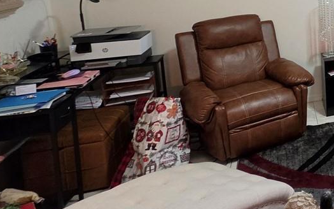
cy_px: -6
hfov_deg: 31.2
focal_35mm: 42
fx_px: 382
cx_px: 471
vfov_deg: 28.4
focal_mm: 2.2
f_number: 1.9
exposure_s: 1/60
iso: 160
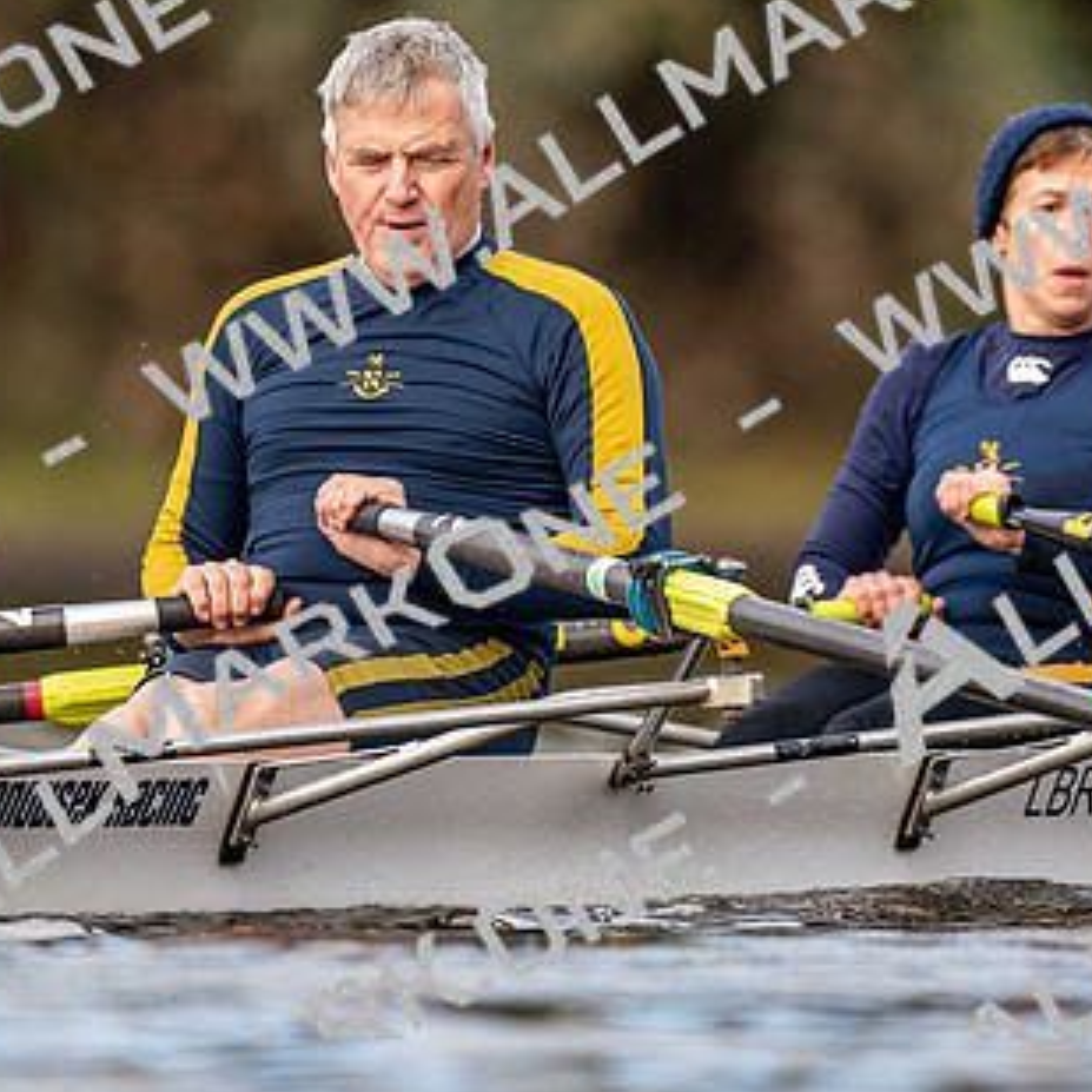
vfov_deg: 1.8
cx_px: 580
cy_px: 433
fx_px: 34120
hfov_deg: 1.8
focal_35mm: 956
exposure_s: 1/2500
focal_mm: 600
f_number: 4
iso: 1600
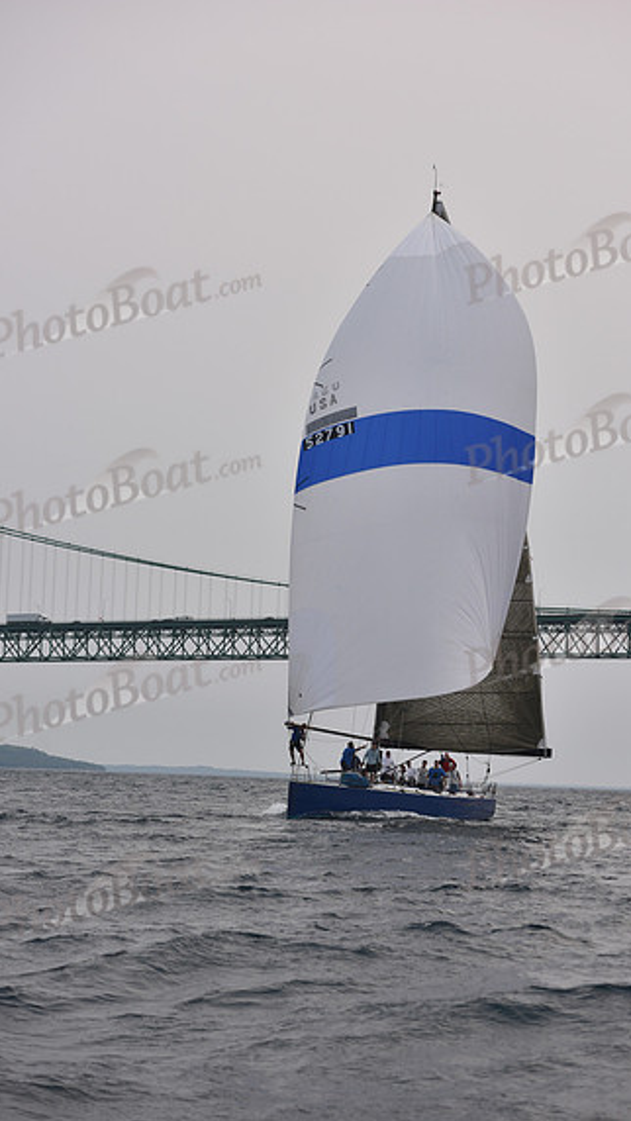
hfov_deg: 14.2
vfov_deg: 25.0
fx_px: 2527
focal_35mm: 85
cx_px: 364
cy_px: 564
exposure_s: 1/640
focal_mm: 80
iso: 250
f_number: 4.5
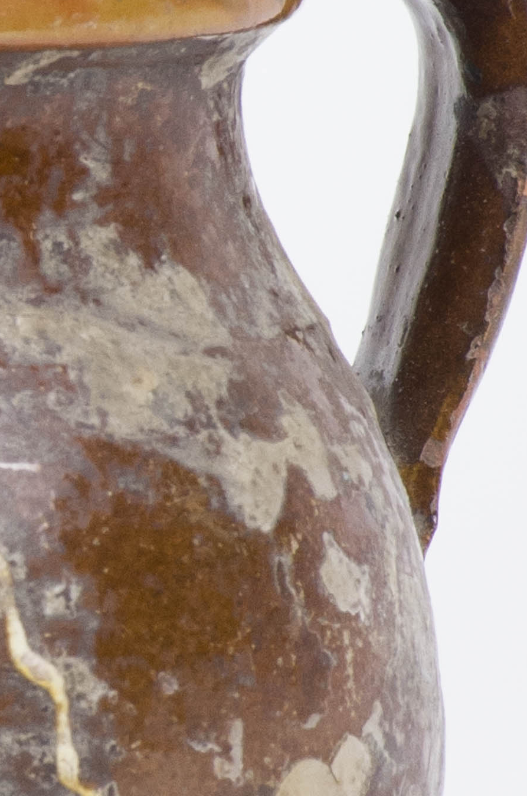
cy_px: 456
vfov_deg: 2.7
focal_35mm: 768
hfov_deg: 1.8
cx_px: -248
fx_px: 16937
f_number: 13
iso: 400
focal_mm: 140
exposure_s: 1/160
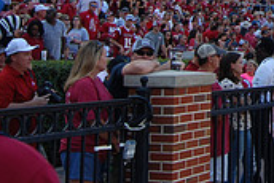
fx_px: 769
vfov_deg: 12.7
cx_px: 355
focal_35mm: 101
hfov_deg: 18.8
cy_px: -118
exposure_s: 1/125
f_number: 5.6
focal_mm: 20
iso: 110
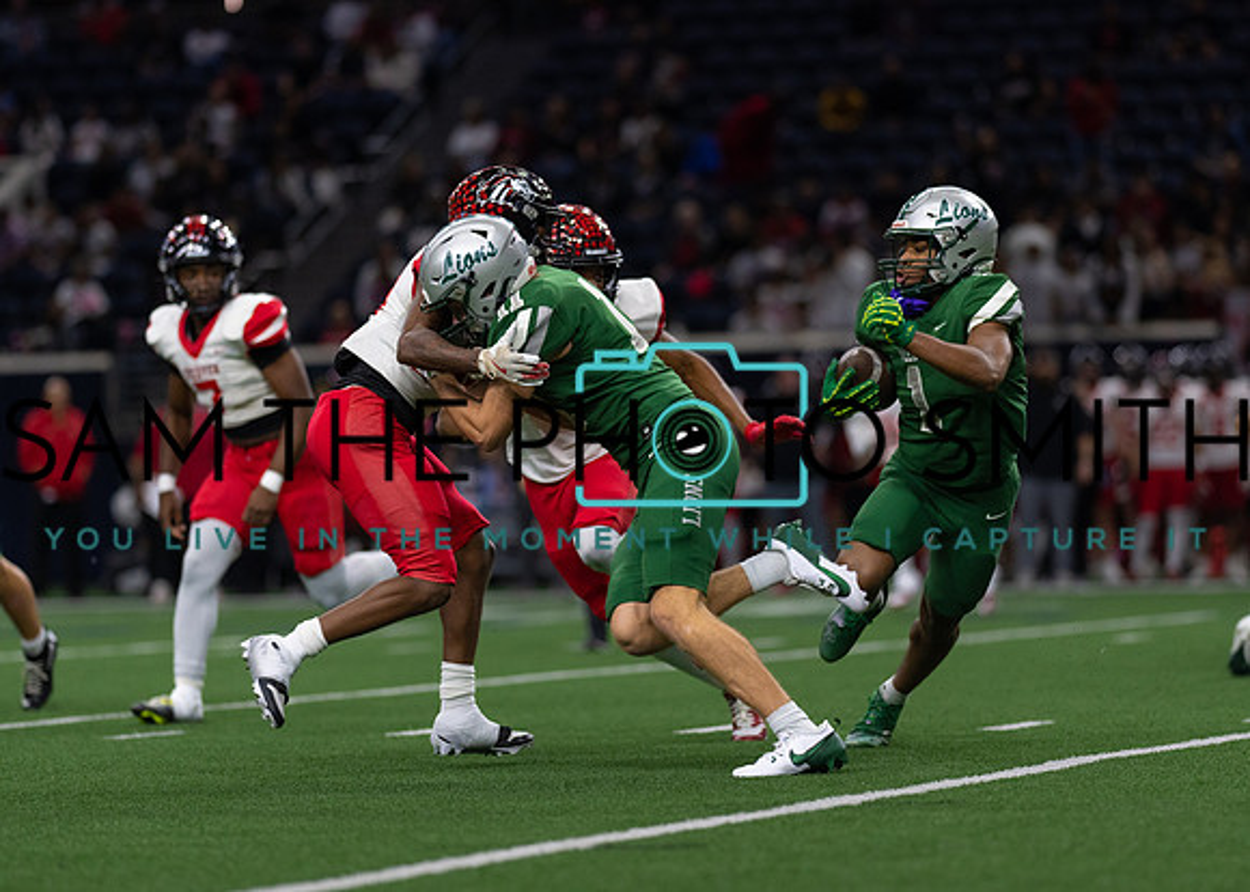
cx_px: 708
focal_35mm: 203
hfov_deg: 9.9
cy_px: 431
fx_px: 7221
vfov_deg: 7.1
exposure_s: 1/1600
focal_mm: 135
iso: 1000
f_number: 1.8
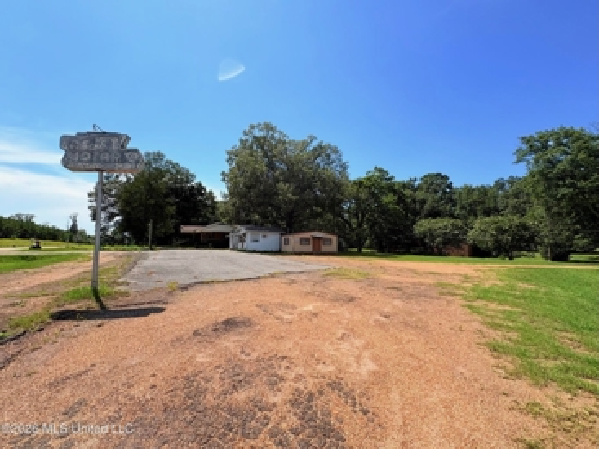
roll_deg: +0.5
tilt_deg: +7.0
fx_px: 242
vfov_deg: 85.6
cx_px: 300
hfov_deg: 102.1
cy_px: 224
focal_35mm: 14
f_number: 2.2
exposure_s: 1/1536
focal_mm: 2.22
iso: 50
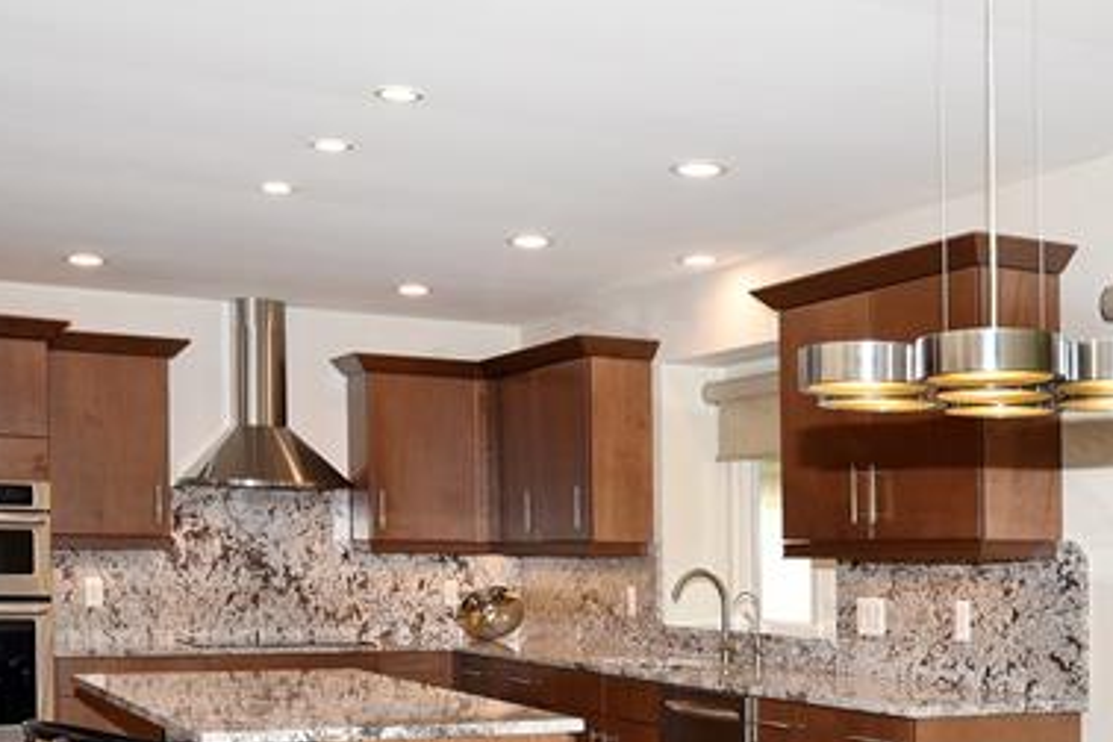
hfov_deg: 42.7
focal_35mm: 46
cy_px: 760
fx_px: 1422
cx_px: 551
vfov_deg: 27.4
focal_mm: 17
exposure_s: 1/60
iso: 125
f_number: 6.3
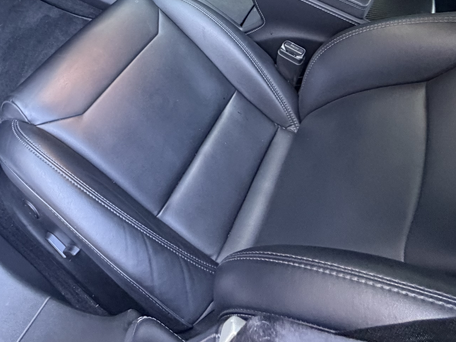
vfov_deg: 38.5
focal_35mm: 31
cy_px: -24
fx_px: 408
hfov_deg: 57.4
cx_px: 162
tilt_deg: -39.6
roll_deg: -7.1
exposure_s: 1/60
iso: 500
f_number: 2.2
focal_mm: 2.22
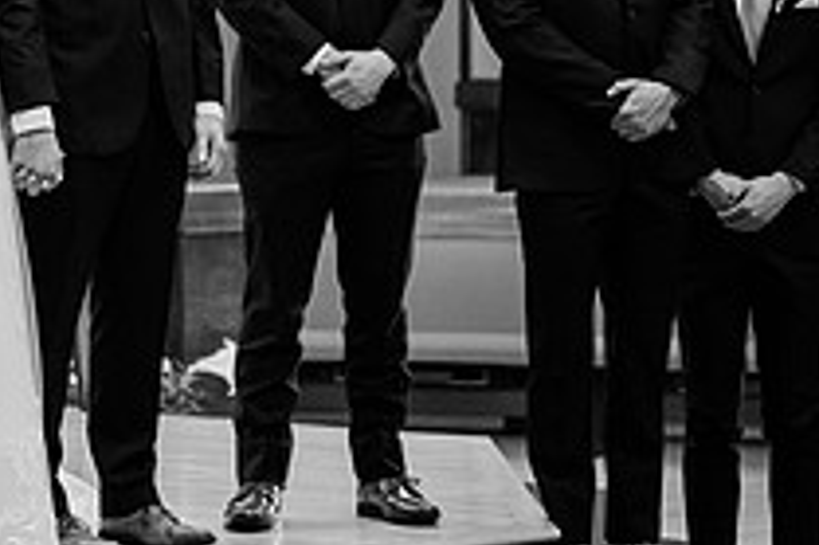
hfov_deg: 9.7
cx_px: -93
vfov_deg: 6.5
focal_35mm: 209
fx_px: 4751
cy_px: 35
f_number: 2.8
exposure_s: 1/250
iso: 1000
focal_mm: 70
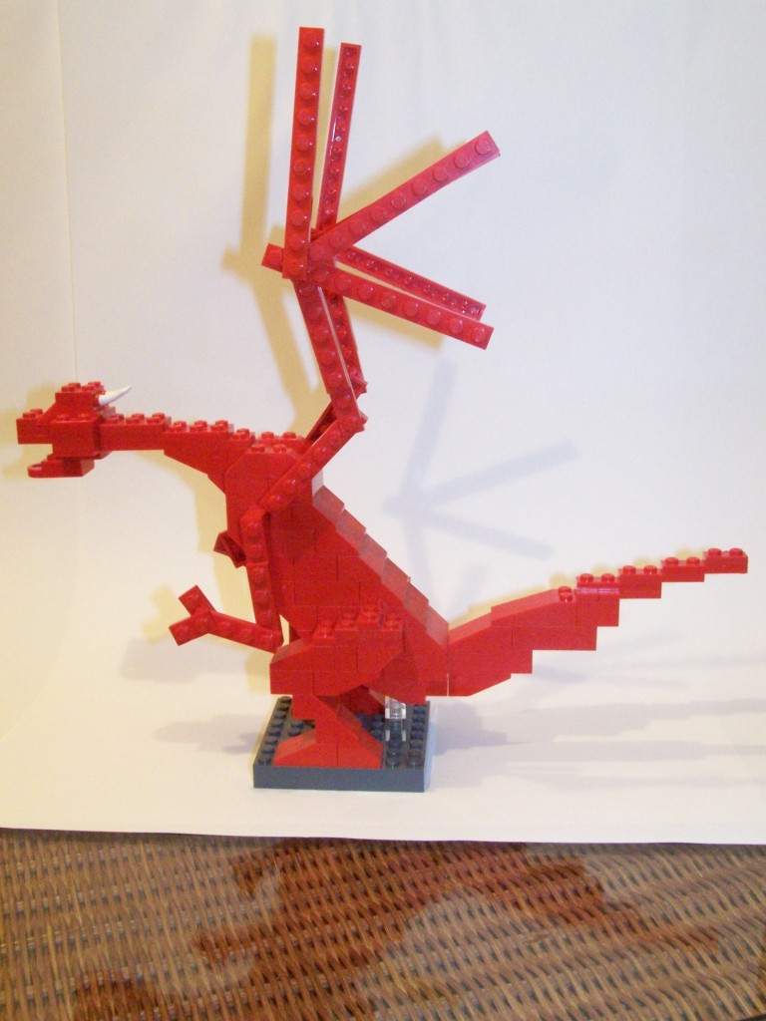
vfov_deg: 46.8
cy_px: 510
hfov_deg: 36.0
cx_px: 383
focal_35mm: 40
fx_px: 1180
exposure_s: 1/4
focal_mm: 6.7
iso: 400
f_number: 7.1
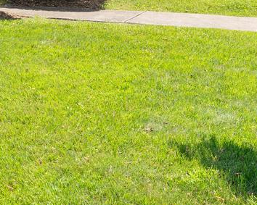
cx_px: -93
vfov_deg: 17.6
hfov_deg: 22.1
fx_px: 578
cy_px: -125
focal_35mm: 76
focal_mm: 14
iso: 200
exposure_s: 1/250
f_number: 8
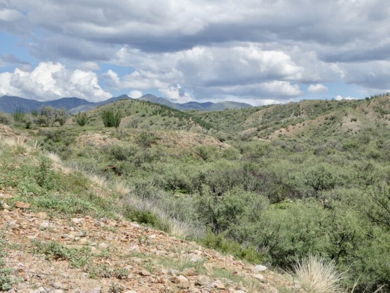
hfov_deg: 33.8
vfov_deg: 25.7
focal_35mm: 57
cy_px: 146
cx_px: 195
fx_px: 642
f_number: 4.2
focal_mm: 10.3
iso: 80
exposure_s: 1/1000
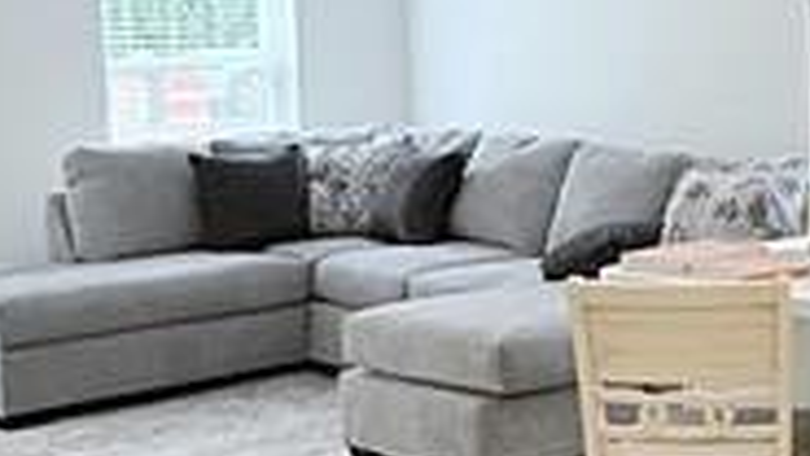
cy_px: 123
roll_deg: +0.0
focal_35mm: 79
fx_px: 1697
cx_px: 1134
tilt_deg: -1.7
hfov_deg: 22.9
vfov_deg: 15.2
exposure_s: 1/120
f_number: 2.2
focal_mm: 2.22
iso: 125
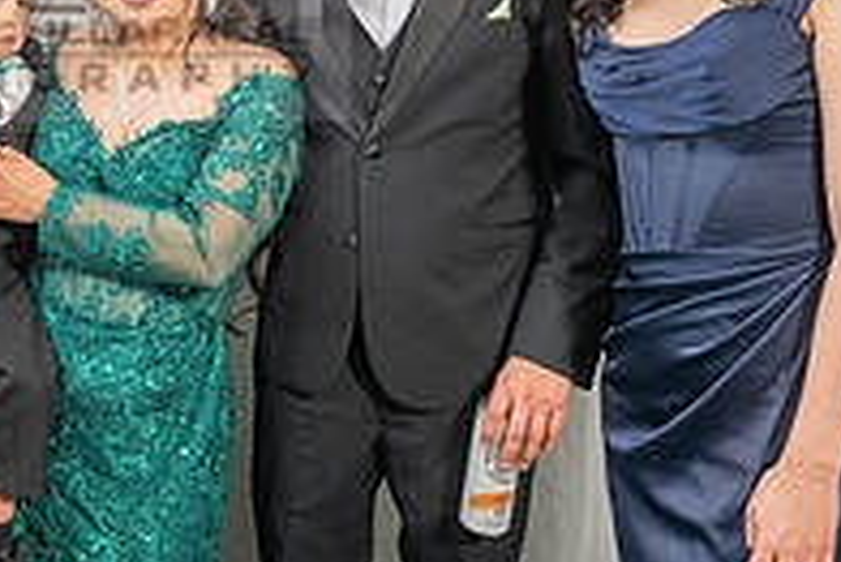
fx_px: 1870
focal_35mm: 80
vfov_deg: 16.8
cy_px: 19
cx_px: -13
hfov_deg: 24.1
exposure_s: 1/125
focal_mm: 27
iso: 500
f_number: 4.5
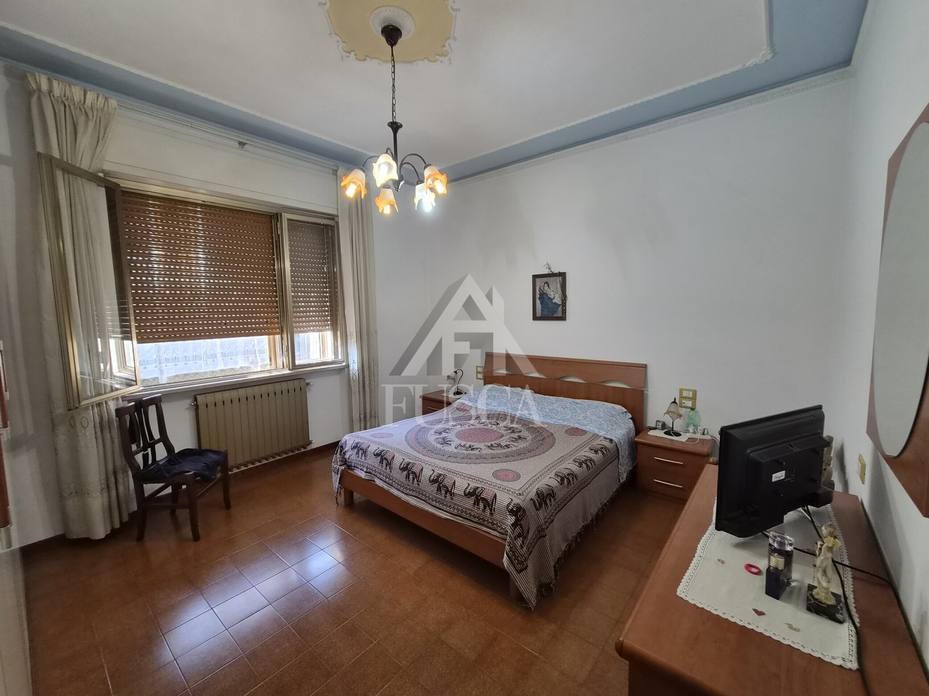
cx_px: 464
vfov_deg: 89.9
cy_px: 348
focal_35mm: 13
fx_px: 349
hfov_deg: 106.2
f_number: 2.2
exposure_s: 1/100
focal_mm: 2.2
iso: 320
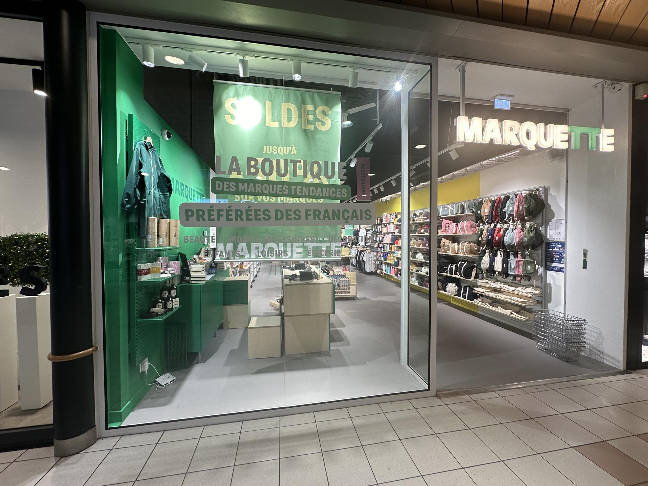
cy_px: 243
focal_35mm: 14
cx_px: 324
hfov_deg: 102.1
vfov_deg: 85.7
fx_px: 262
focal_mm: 2.22
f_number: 2.2
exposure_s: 1/100
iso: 64
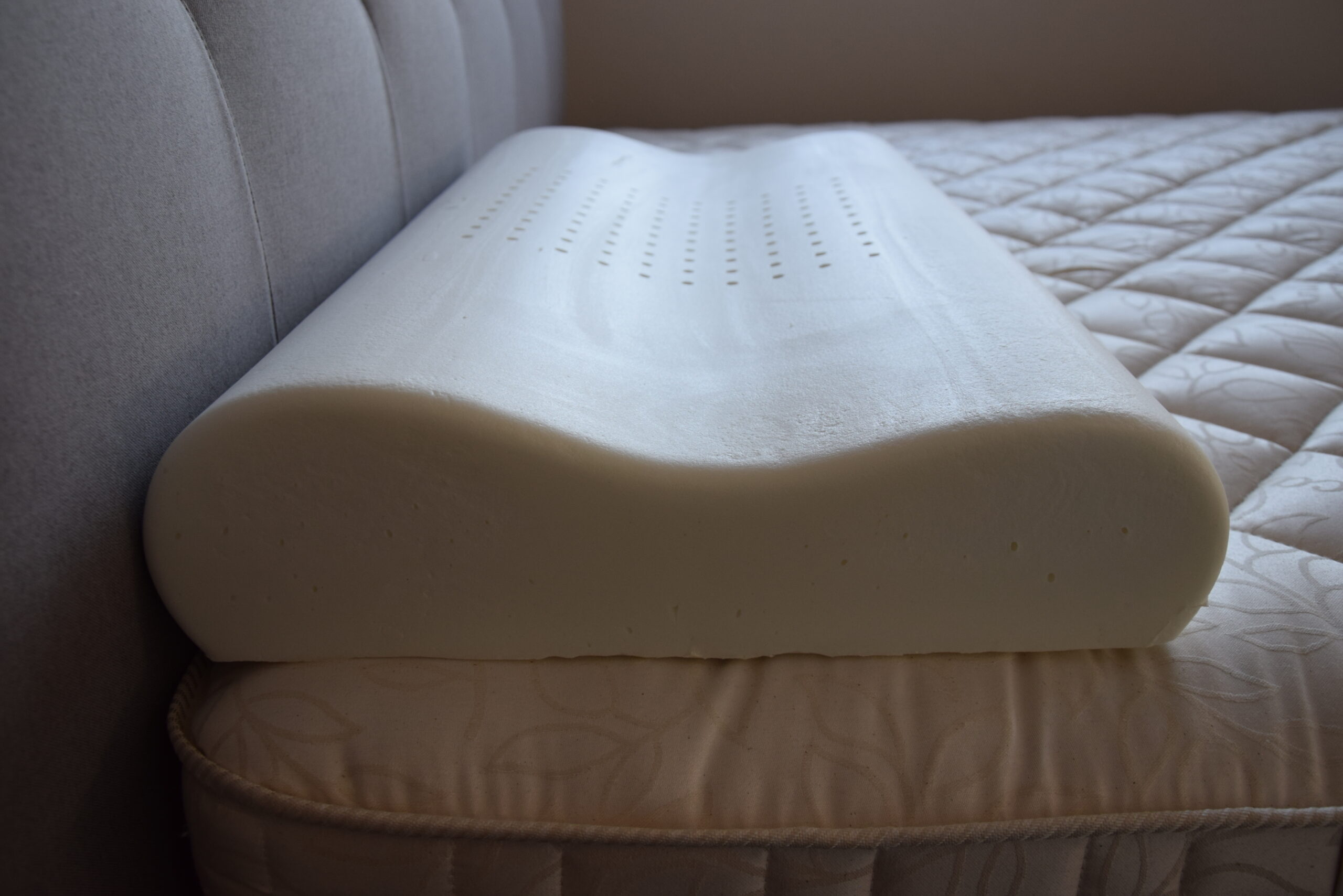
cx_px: 672
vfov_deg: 48.0
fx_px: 1007
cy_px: 448
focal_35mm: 27
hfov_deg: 67.4
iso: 400
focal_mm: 18
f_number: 4.5
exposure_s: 1/80
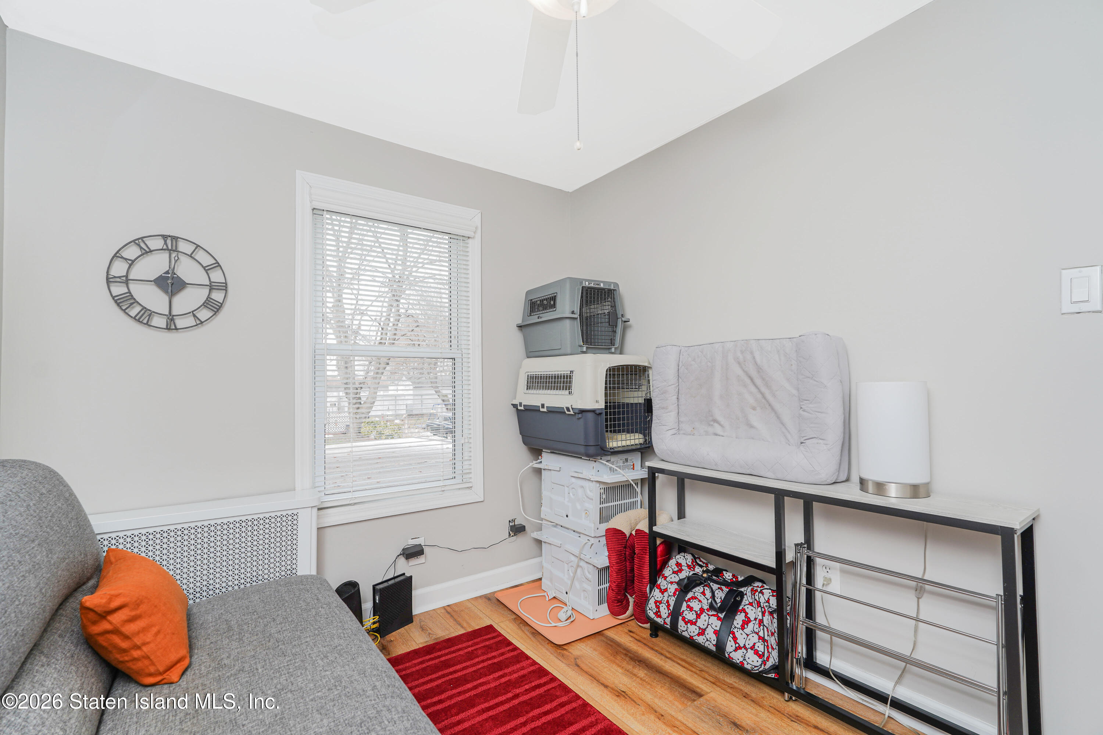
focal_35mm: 16
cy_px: 368
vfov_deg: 73.7
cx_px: 552
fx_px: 490
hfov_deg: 96.7
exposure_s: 1/50
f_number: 5
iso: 50
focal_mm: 16
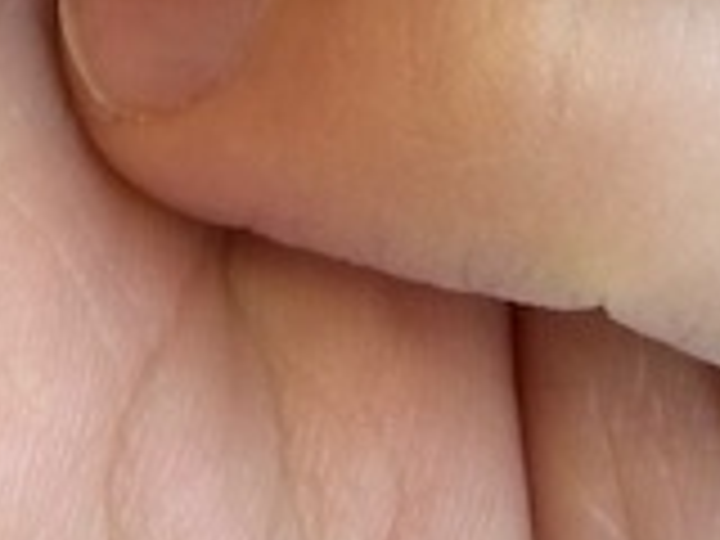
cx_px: 684
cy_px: -1530
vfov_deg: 3.7
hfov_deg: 5.1
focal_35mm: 385
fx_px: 8008
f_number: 1.78
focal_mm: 6.86
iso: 50
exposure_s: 1/100
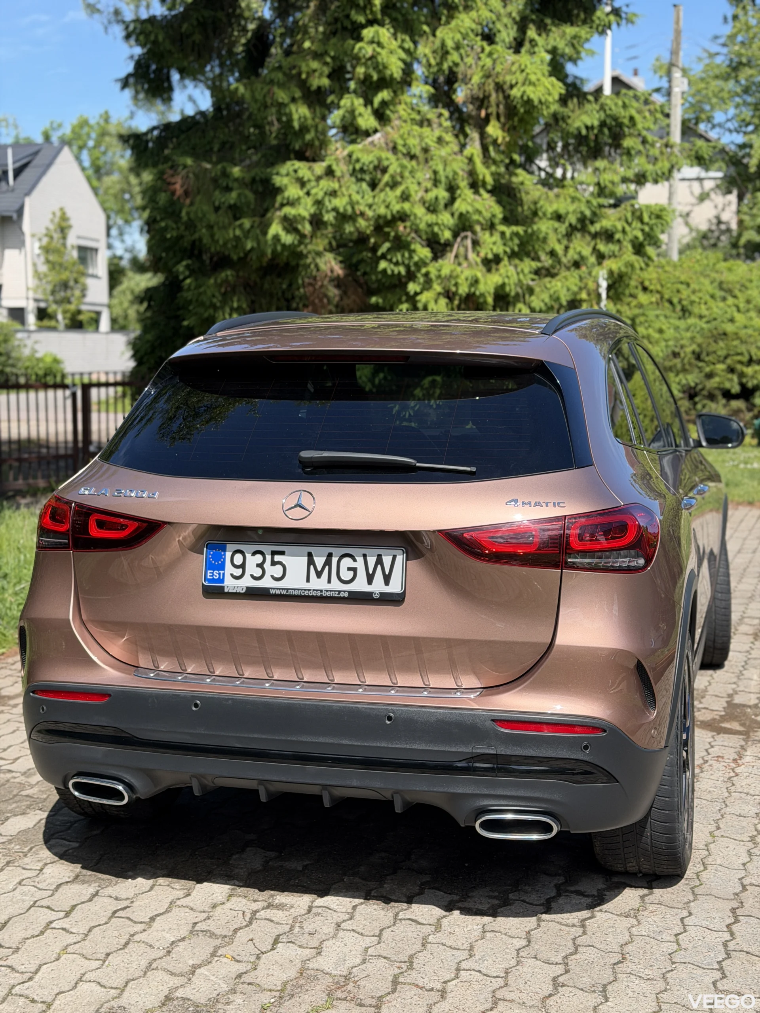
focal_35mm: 48
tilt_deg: -7.5
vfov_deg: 39.7
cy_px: 506
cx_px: 380
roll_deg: +1.0
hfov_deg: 30.3
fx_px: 1405
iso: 80
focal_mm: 6.76
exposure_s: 1/2976
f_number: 1.78
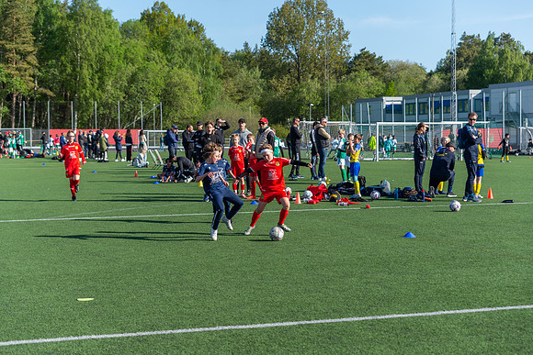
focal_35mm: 73
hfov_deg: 27.7
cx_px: 266
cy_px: 178
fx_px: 1080
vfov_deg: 18.7
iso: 110
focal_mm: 70
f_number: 3.2
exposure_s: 1/640
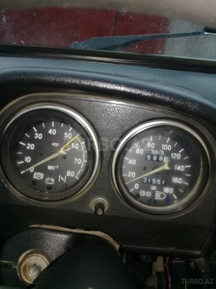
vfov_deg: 58.4
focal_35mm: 31
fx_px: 258
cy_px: 144
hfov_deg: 45.4
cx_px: 108
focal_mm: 3.3
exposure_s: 1/33
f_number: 2.2
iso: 64
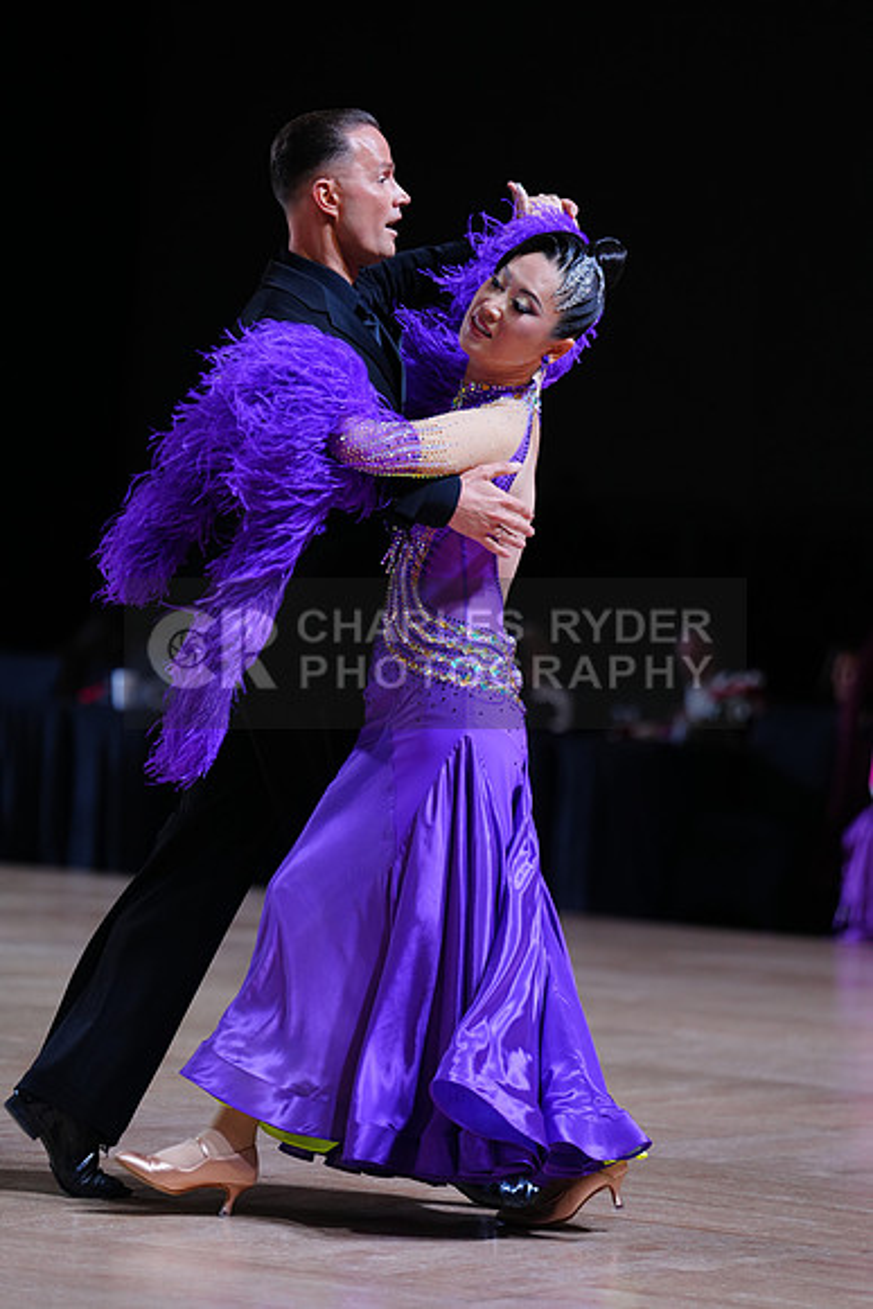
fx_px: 5416
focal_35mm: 149
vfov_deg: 13.8
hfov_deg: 9.2
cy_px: 654
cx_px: 436
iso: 640
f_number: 2.8
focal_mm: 149
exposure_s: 1/500
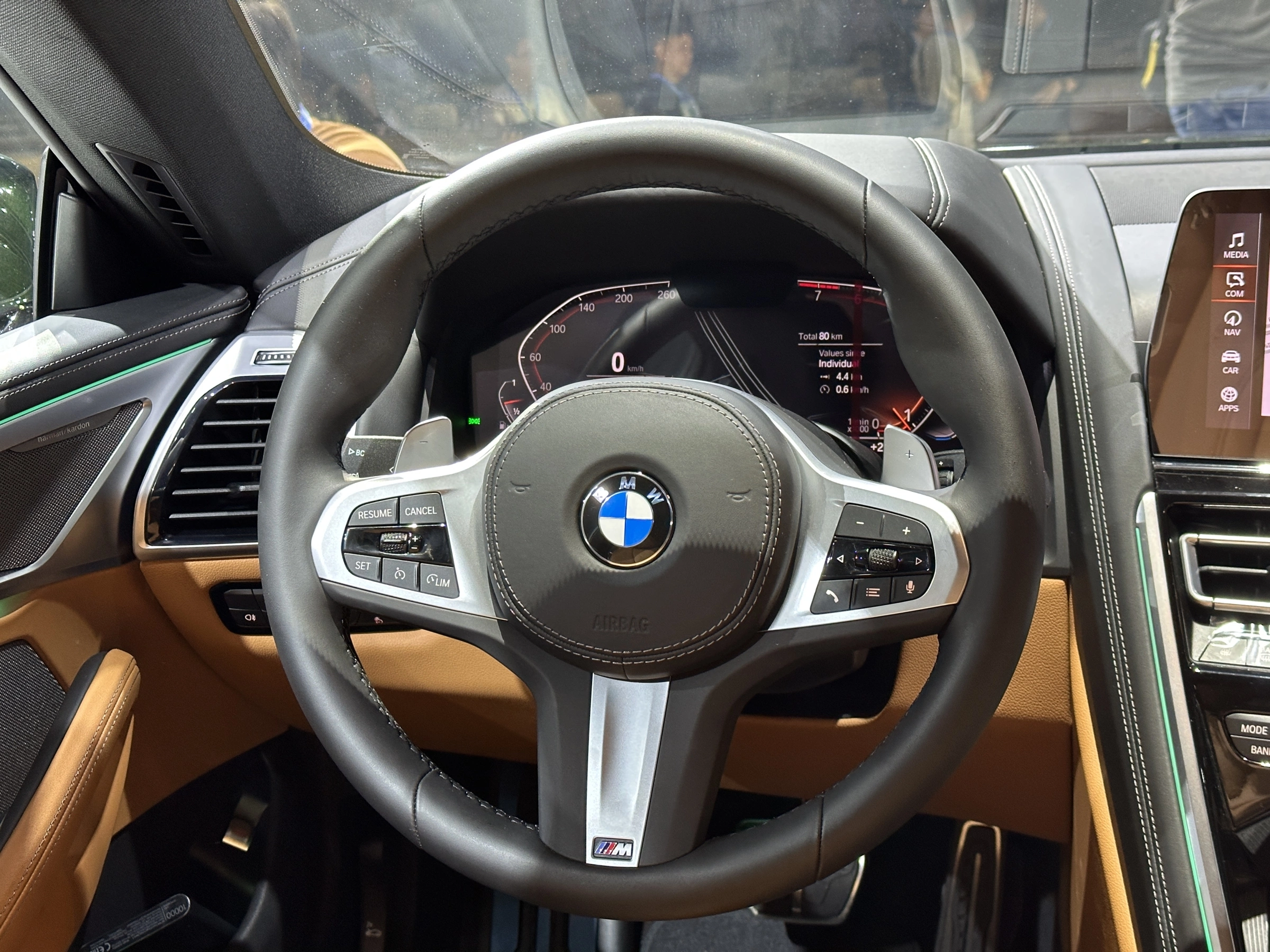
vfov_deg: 30.3
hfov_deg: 39.7
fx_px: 1761
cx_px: 635
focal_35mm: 48
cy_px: 476
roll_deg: +2.5
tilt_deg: -15.4
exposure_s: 1/49
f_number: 1.78
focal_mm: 6.86
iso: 250
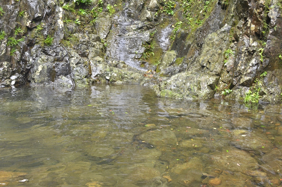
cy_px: 85
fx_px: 391
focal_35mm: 50
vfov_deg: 26.9
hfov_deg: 39.6
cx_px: 124
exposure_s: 1/125
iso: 400
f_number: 5.6
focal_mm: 28
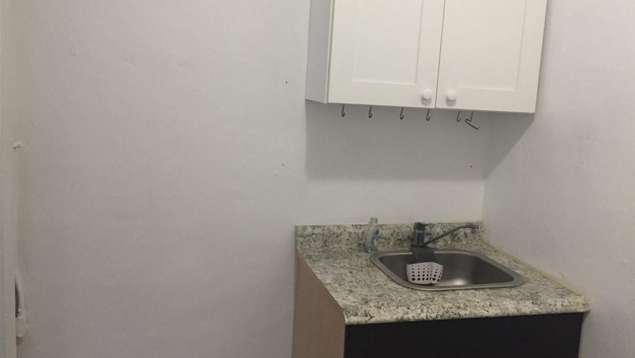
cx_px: 321
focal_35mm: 32
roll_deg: -1.9
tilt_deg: -5.9
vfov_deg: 36.5
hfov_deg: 61.0
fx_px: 539
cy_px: 137
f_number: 2.2
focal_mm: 4.15
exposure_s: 1/30
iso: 125
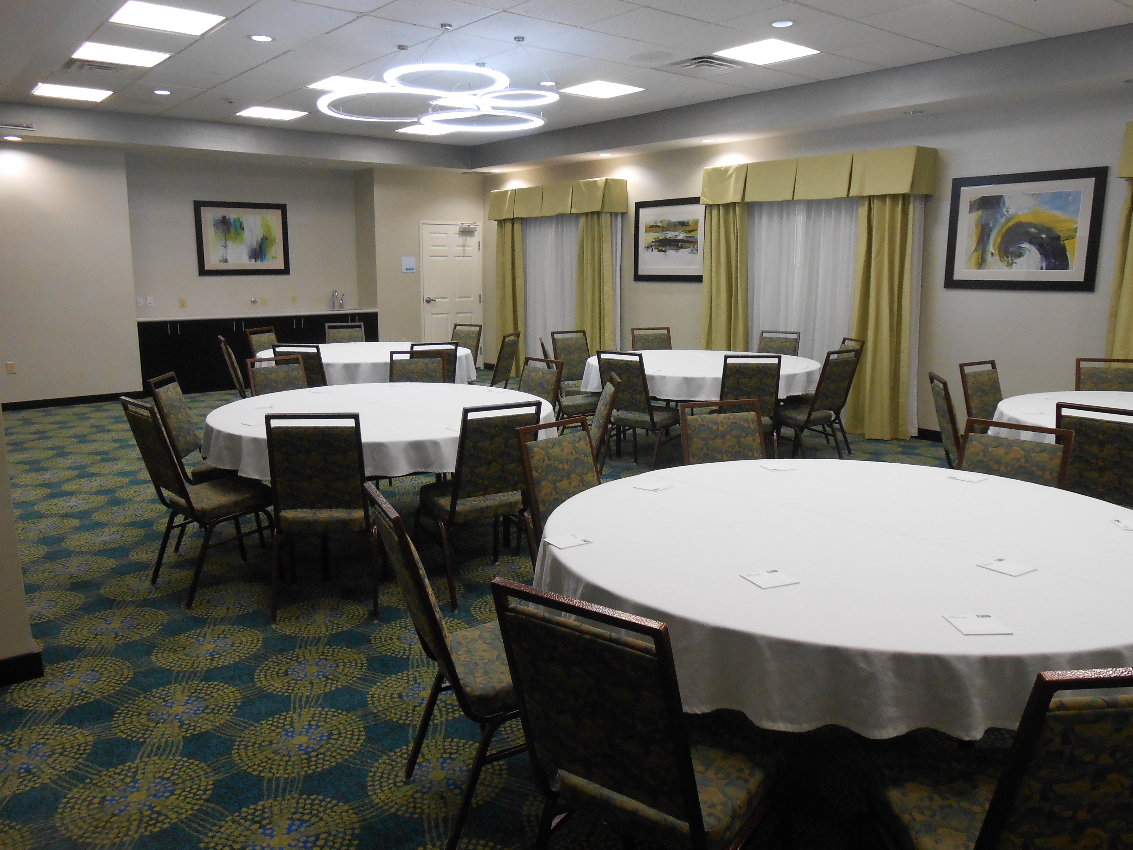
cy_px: 425
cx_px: 566
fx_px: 851
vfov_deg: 53.1
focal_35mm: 26
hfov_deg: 67.3
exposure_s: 1/30
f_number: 3.5
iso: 250
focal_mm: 4.6
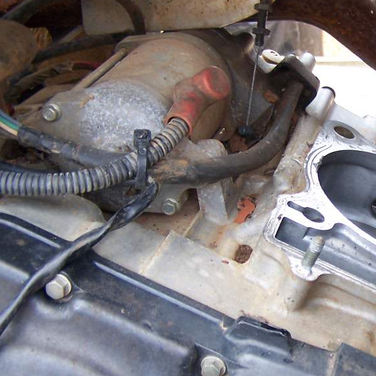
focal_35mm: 70
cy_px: 227
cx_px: 378
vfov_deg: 24.6
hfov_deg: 23.6
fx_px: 860
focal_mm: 6.3
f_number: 2.8
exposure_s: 1/125
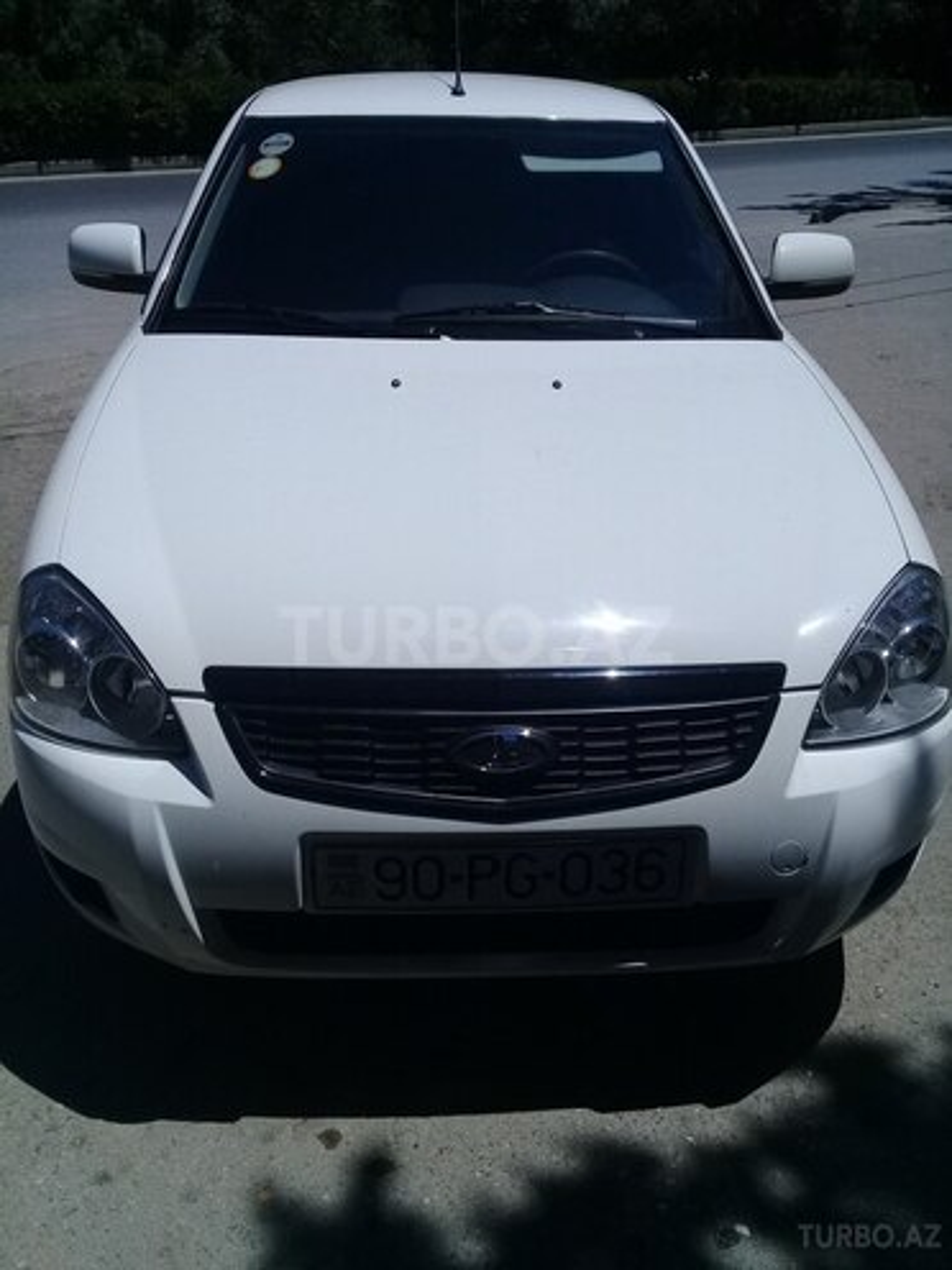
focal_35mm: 31
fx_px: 1137
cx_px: 476
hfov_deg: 45.4
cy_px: 635
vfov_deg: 58.4
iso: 50
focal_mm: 3.3
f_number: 2.2
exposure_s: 1/4739
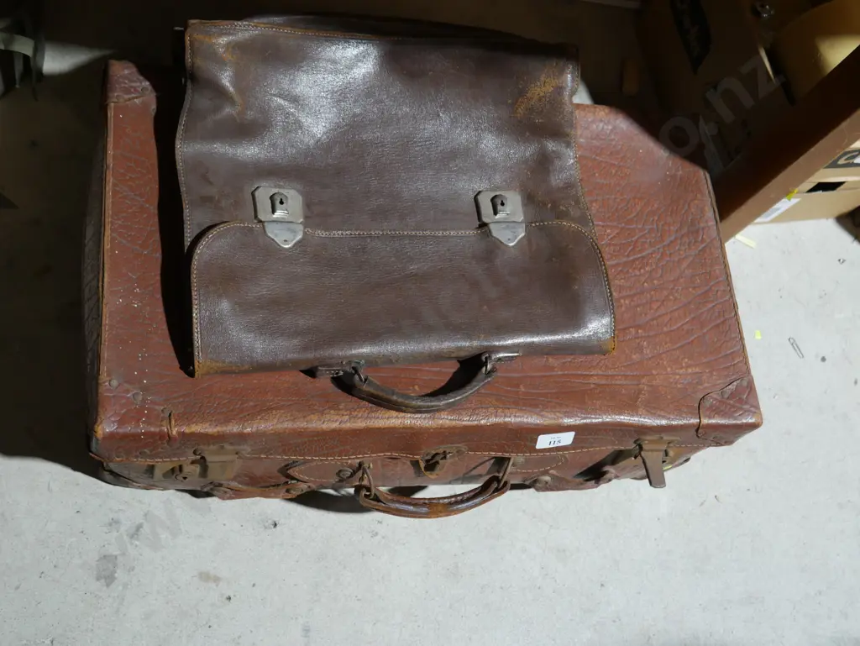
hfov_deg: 46.8
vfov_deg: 36.0
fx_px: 994
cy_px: 323
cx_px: 430
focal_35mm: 40
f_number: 4.5
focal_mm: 20
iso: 1000
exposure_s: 1/60
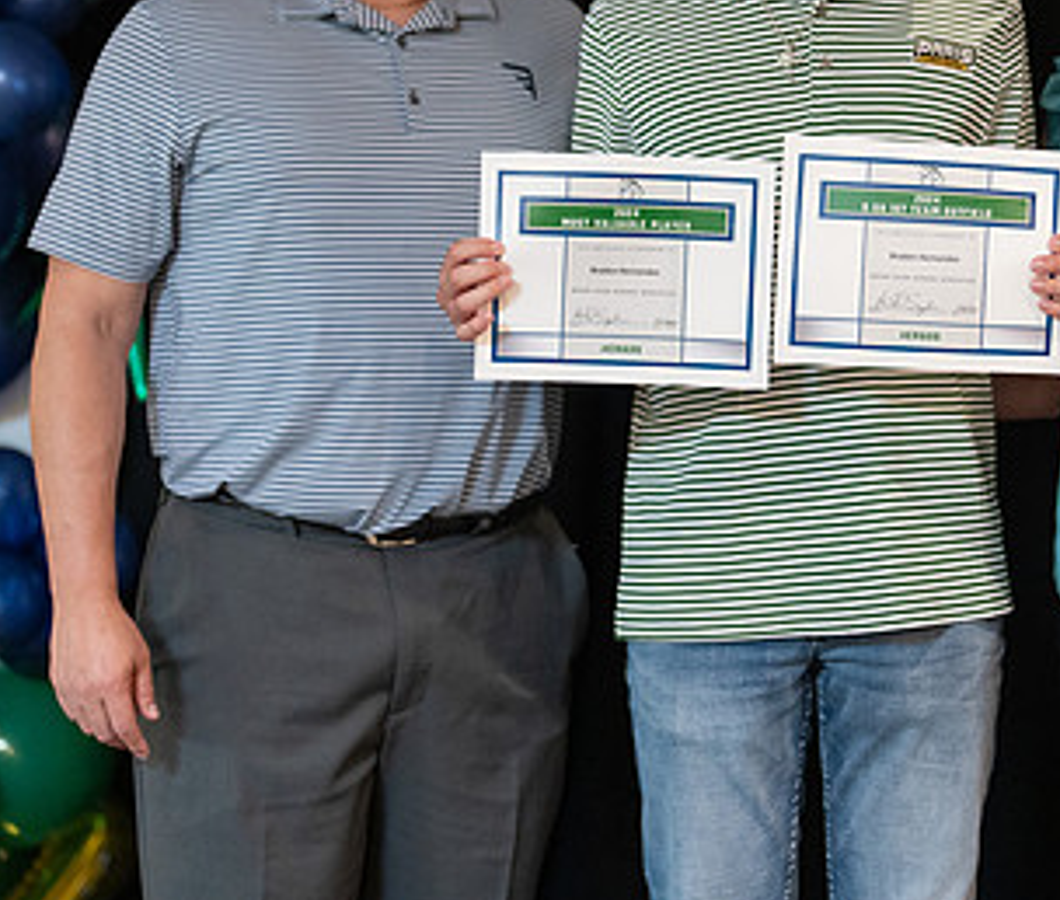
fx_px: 3277
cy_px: 230
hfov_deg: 18.3
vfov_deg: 15.6
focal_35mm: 102
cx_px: 804
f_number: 1.2
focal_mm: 50
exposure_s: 1/320
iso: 1600
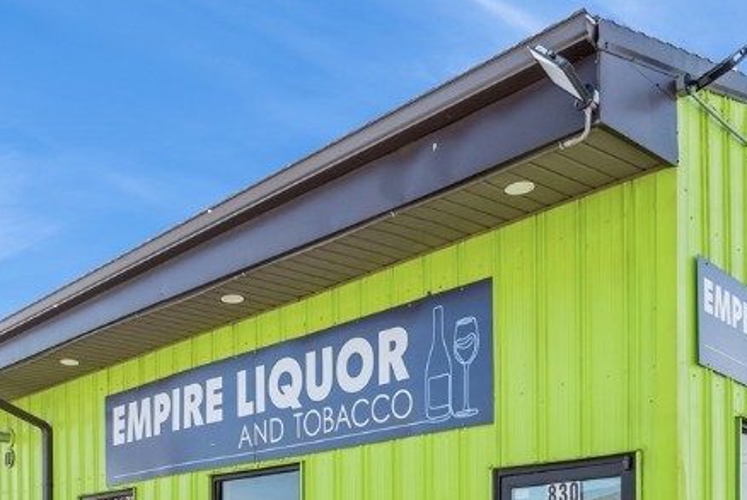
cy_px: 585
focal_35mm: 42
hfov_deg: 46.3
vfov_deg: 28.3
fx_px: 872
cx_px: 401
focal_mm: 16
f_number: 8
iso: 200
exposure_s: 1/125
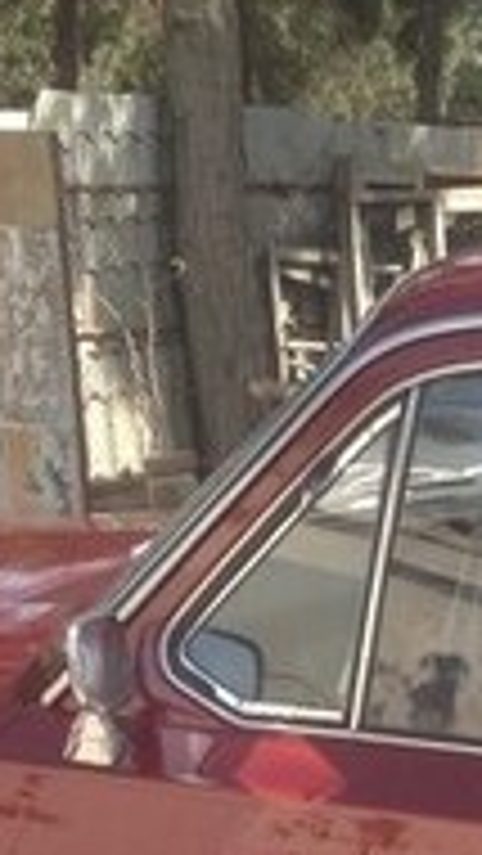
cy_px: 974
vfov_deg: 15.7
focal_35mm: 132
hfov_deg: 9.0
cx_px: 644
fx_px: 2997
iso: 50
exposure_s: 1/593
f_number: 2.4
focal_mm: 4.28
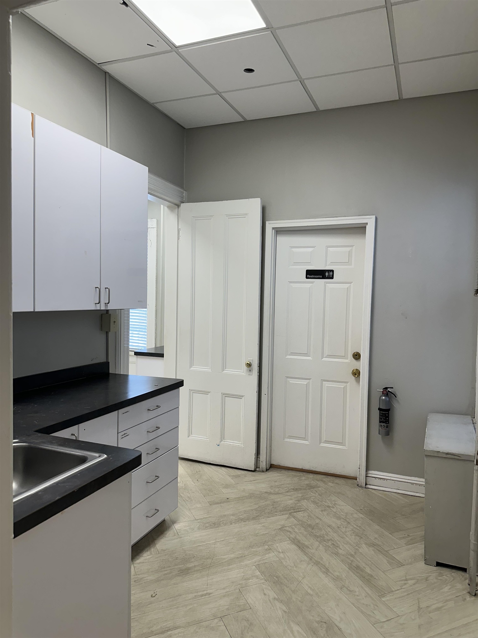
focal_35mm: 24
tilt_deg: -1.2
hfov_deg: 56.8
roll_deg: -3.3
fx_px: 442
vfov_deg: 71.6
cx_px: 239
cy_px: 319
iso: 100
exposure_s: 1/120
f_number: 1.78
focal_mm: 6.86
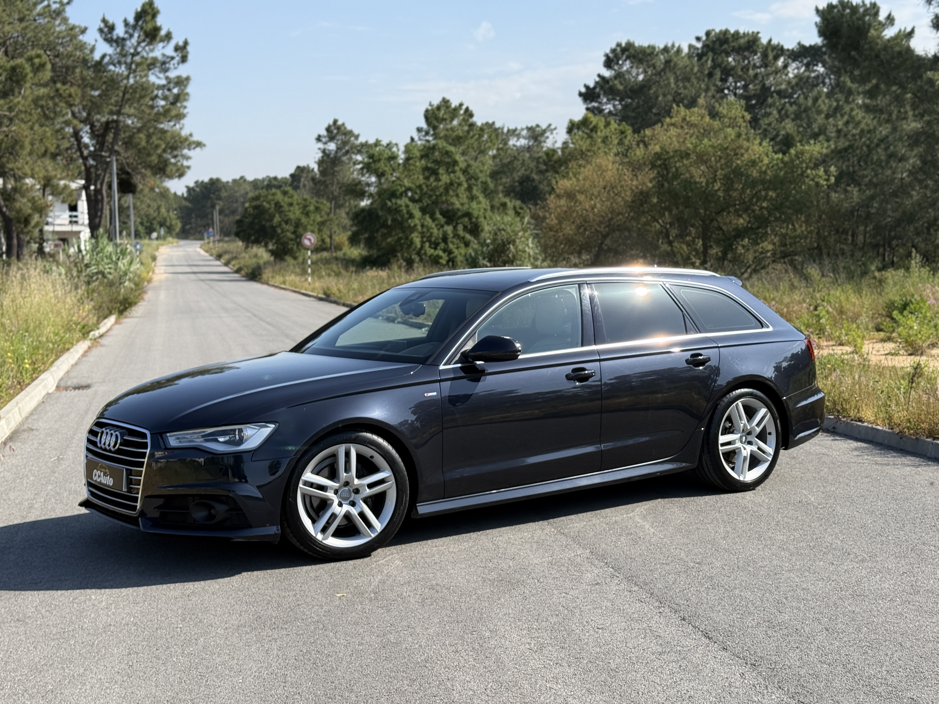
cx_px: 470
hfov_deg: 39.7
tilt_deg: -5.8
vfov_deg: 30.3
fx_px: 1302
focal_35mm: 48
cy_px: 352
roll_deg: +0.2
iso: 64
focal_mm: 6.76
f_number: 1.78
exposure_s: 1/2865
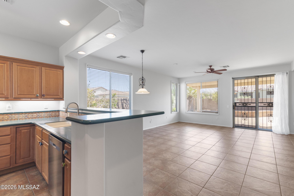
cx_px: 147
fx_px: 131
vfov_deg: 73.7
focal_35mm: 16
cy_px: 98
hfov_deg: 96.8
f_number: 13
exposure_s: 1/8
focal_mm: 16
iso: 1250
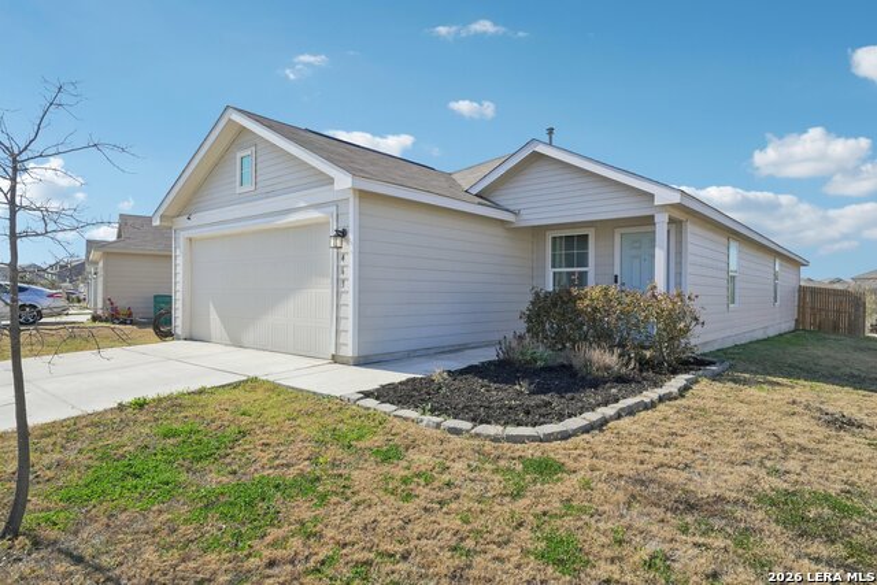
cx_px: 438
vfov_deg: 62.0
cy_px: 292
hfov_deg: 84.0
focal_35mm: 20
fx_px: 487
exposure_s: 1/2000
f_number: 8
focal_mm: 20
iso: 800
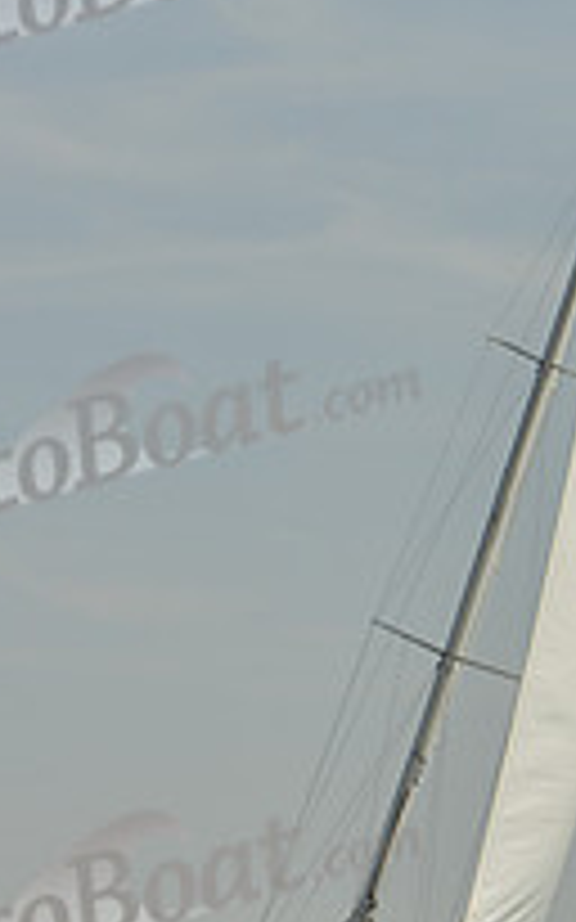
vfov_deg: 10.3
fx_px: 5077
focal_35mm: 202
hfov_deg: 6.5
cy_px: 153
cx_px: 655
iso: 200
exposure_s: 1/1250
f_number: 9
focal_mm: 70
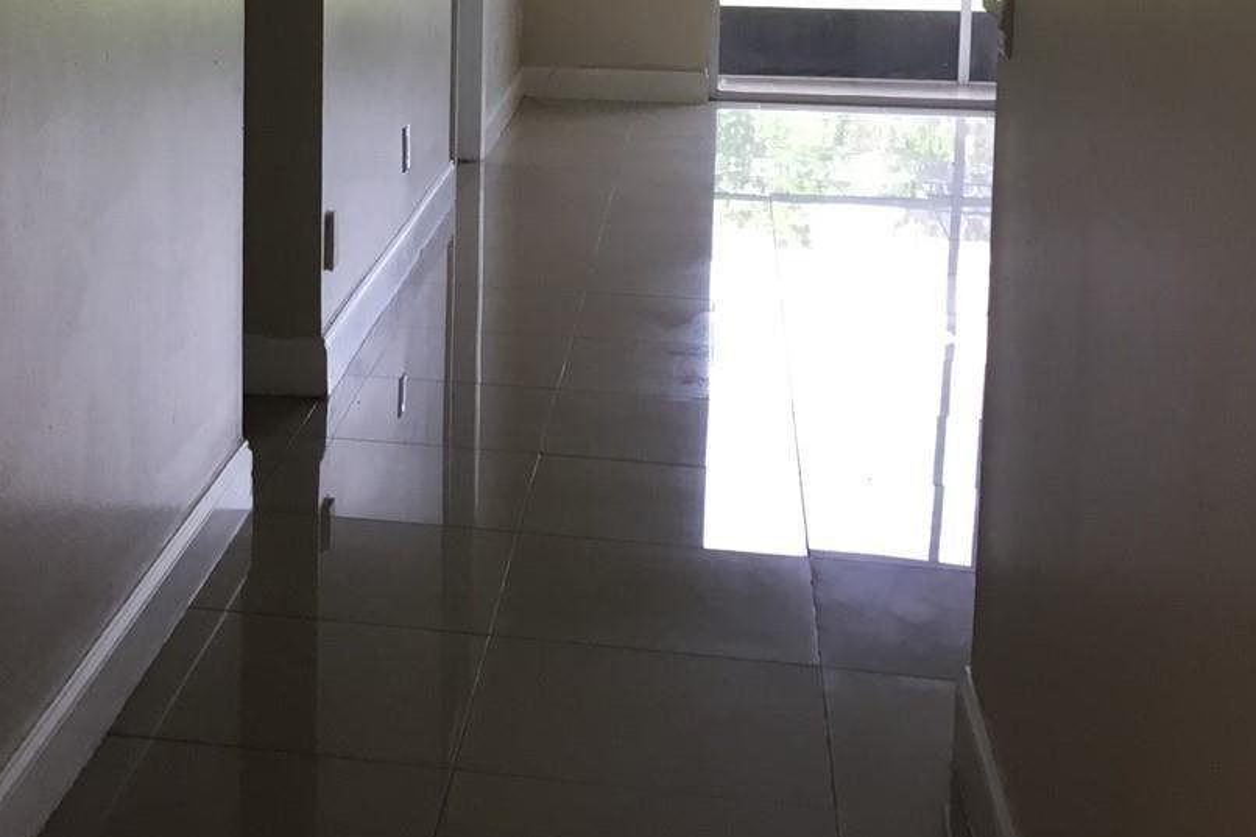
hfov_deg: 30.5
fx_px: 2232
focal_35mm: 64
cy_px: 75
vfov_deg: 20.8
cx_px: 212
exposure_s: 1/30
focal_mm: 3.3
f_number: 2.4
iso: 50
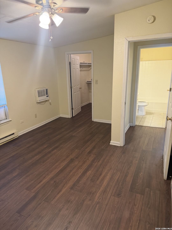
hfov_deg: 56.8
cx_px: 86
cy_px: 115
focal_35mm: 24
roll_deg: +1.1
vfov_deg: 71.6
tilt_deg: -16.0
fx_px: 159
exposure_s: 1/60
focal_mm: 6.76
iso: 200
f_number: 1.78
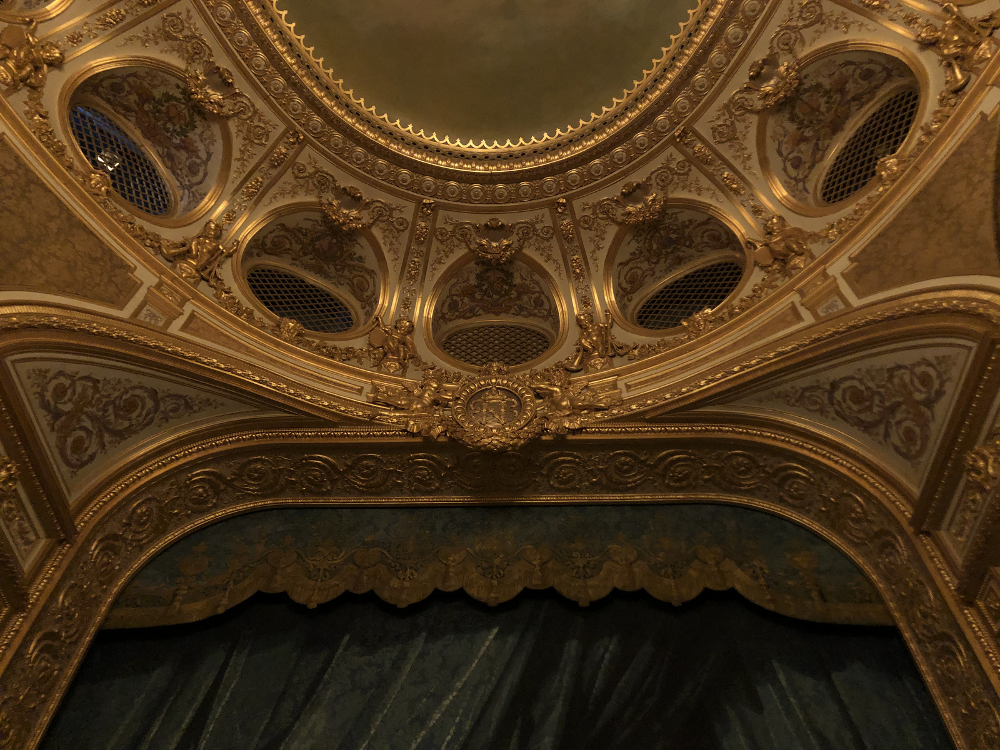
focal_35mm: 28
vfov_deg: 49.7
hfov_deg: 63.4
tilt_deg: +56.1
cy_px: 375
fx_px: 809
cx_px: 500
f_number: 1.8
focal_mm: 4
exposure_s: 1/4
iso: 400
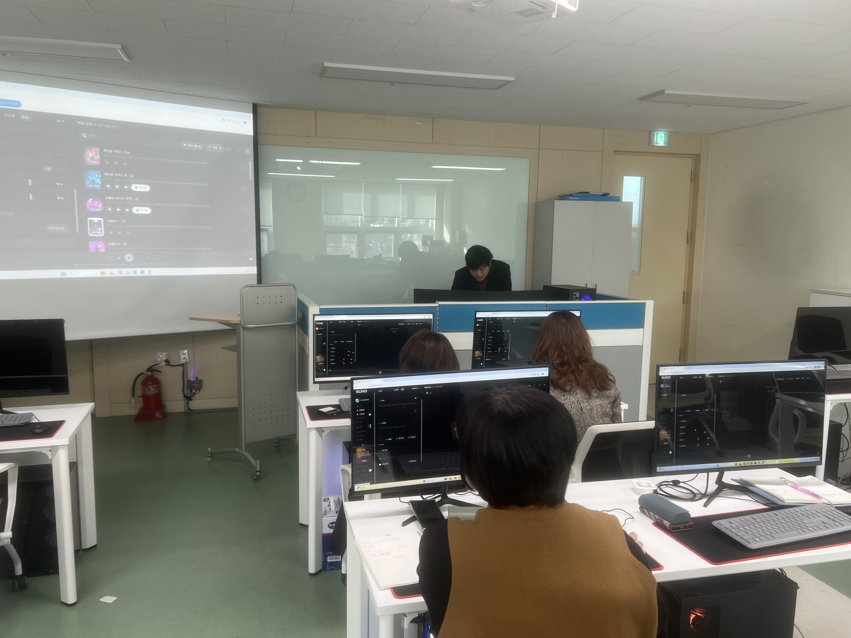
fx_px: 664
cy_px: 324
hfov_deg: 65.3
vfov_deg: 51.4
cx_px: 429
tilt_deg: -7.7
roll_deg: -0.9
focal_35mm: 27
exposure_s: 1/120
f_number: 1.5
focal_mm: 5.7
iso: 80
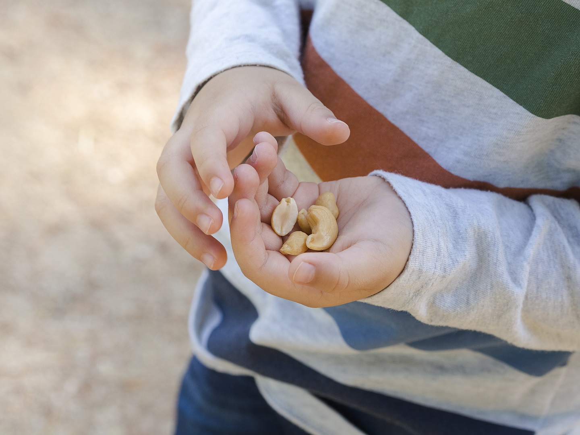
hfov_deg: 21.8
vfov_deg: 16.4
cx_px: 290
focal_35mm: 90
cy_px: 218
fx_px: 1508
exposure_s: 1/200
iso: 500
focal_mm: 45
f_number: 4.5
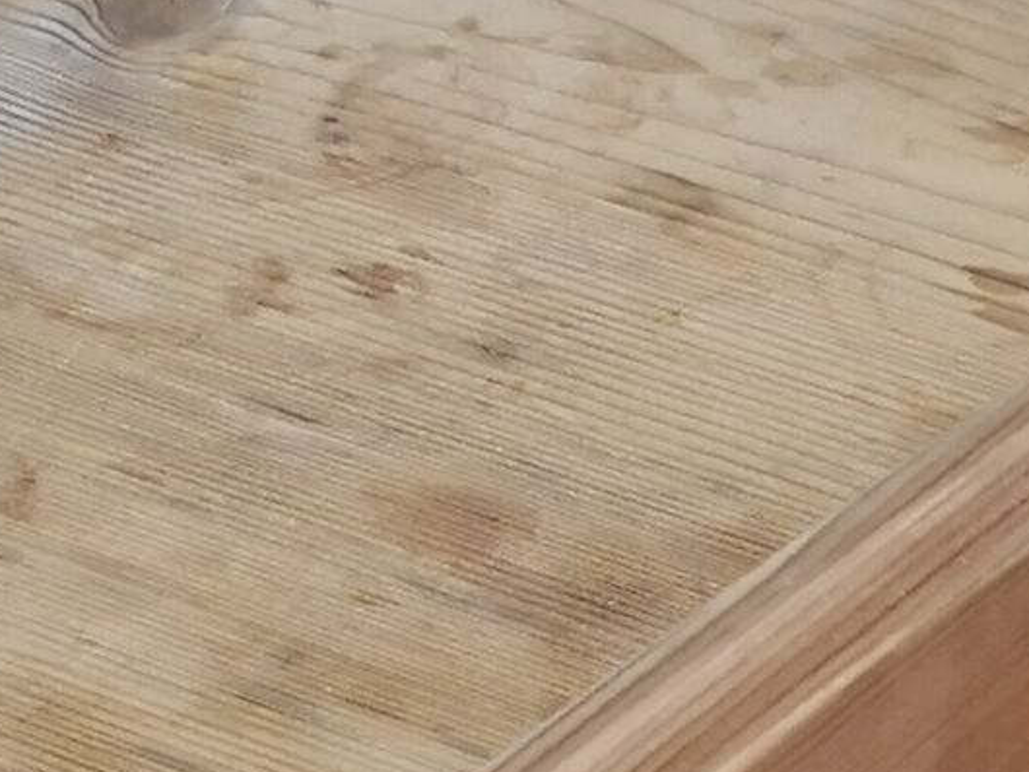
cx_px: 2767
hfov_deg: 8.6
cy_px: 1234
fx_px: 6007
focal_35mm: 202
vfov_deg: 7.2
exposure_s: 1/122
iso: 50
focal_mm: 3.95
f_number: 1.6
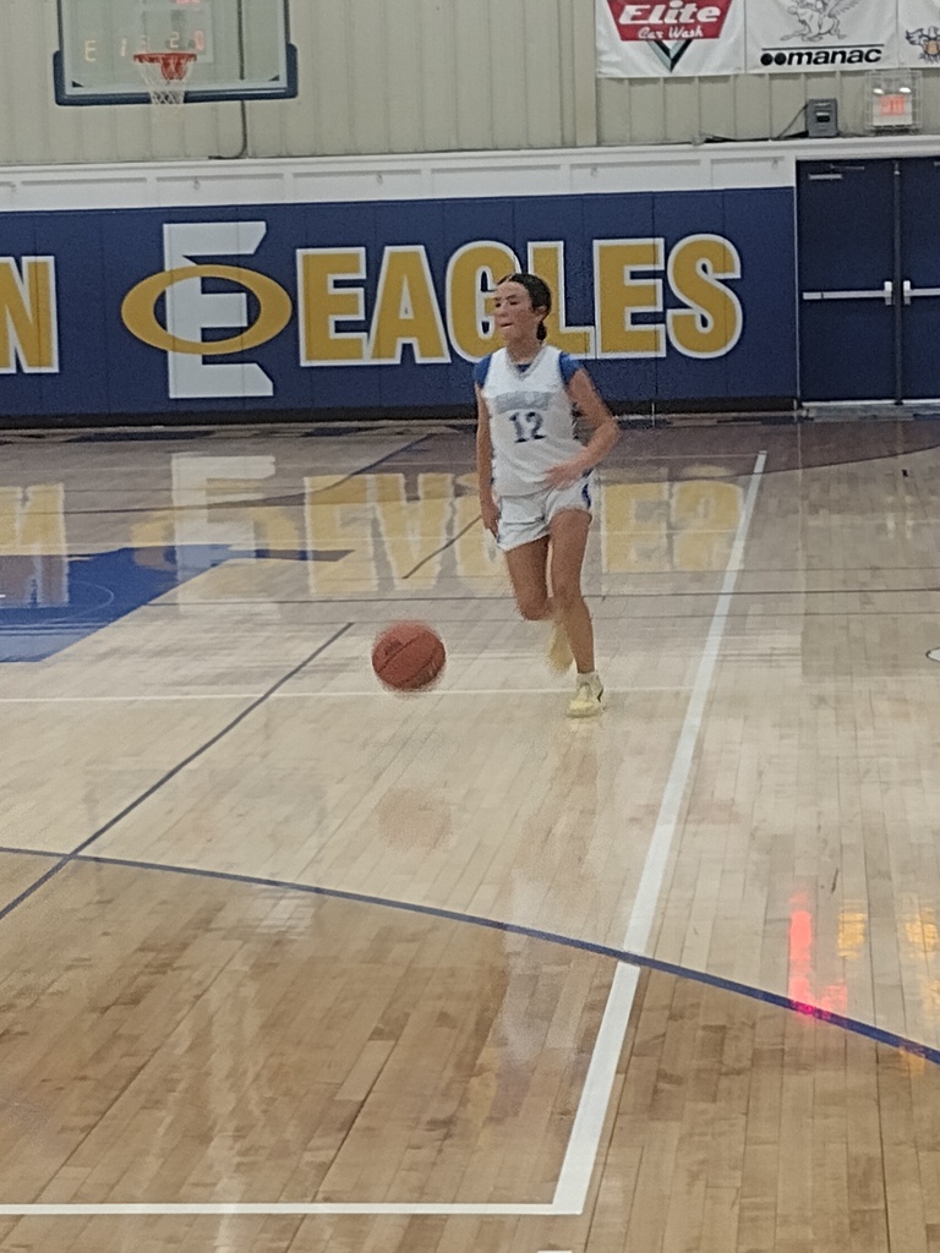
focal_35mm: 27
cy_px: 626
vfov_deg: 65.3
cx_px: 470
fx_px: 978
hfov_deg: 51.4
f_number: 1.7
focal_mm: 4.71
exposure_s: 1/60
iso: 197
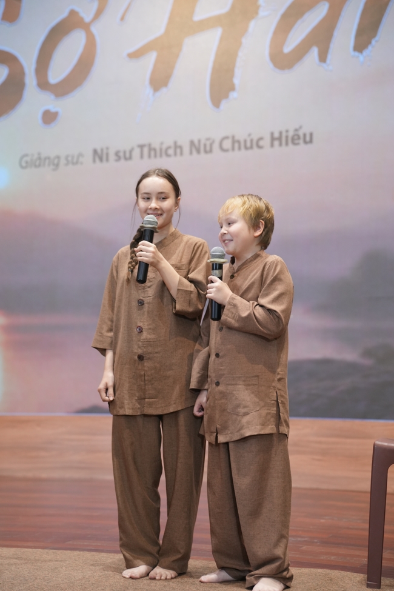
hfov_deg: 21.2
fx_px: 1051
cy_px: 296
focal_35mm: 64
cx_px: 197
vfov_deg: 31.4
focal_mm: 64
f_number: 2.8
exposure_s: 1/160
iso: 2000
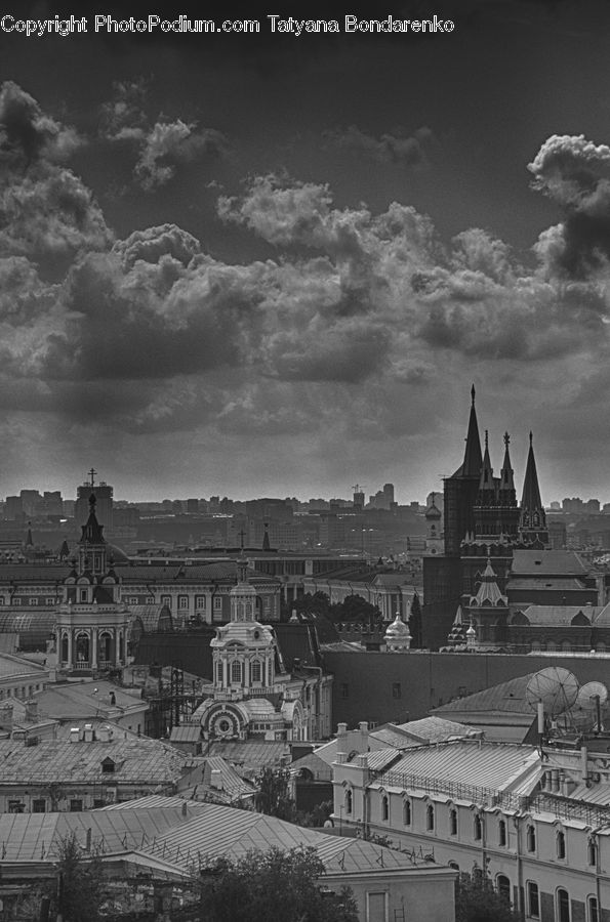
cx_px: 305
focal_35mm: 123
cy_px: 461
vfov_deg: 16.7
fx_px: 3144
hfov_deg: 11.1
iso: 640
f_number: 5.6
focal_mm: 82
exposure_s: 1/8000
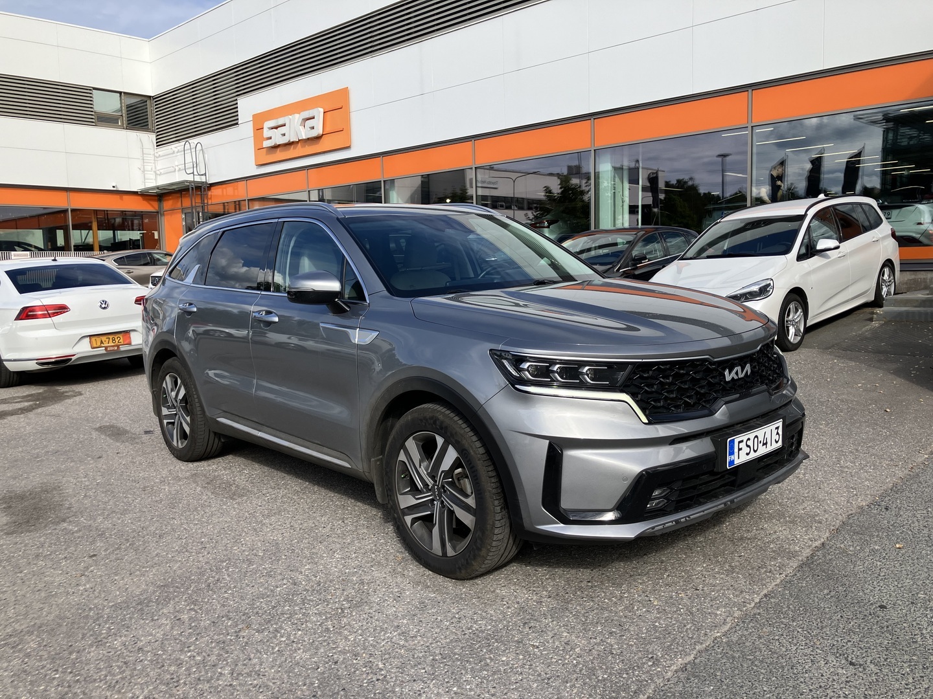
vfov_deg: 49.7
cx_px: 466
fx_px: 755
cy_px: 350
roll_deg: +1.2
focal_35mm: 28
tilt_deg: -4.9
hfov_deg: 63.4
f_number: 1.8
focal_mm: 3.99
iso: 32
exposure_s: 1/1185
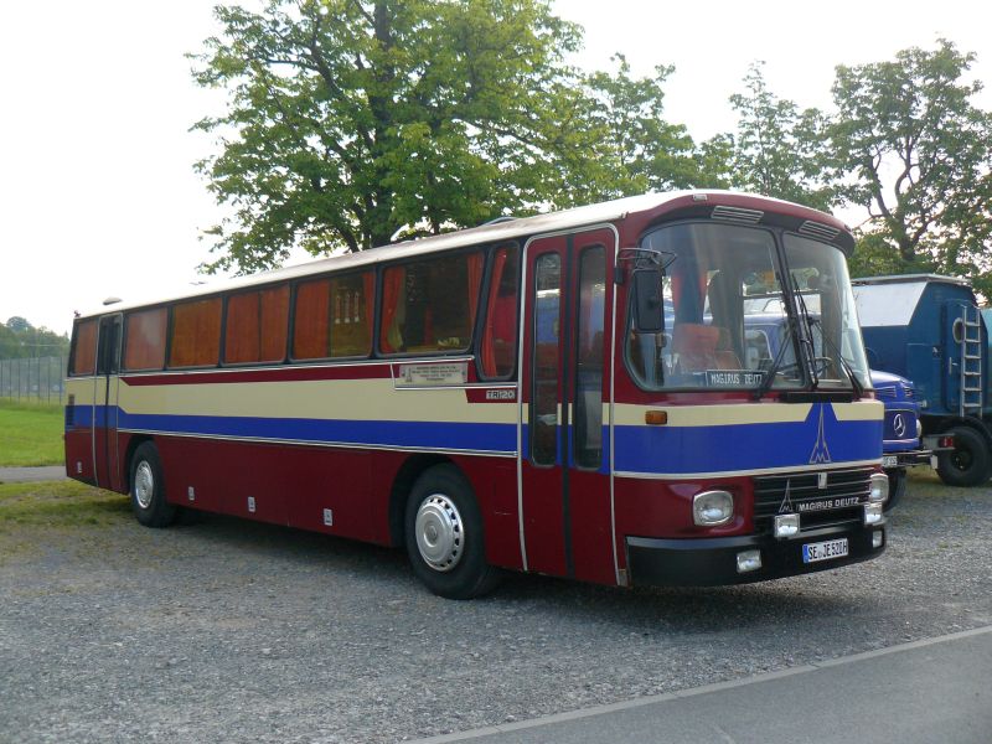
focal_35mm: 36
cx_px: 496
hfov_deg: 51.4
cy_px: 372
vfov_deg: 39.7
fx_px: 1032
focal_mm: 6
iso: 100
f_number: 2.8
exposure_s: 1/80
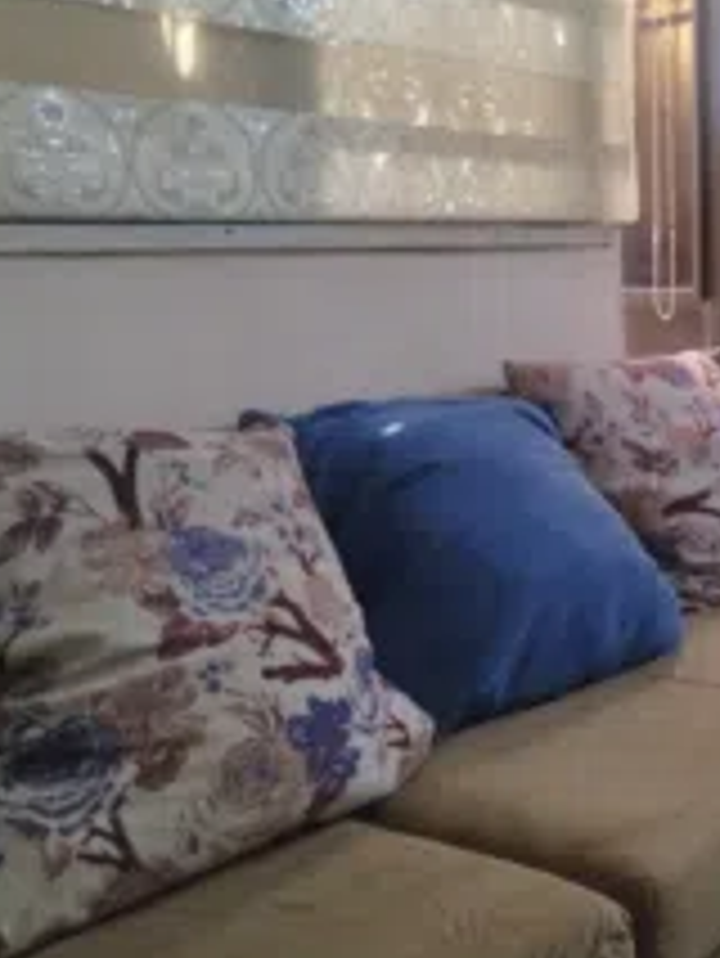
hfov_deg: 30.9
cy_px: 441
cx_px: 630
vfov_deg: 42.0
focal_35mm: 45
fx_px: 1247
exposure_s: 1/50
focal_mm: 5.89
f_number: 1.89
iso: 290
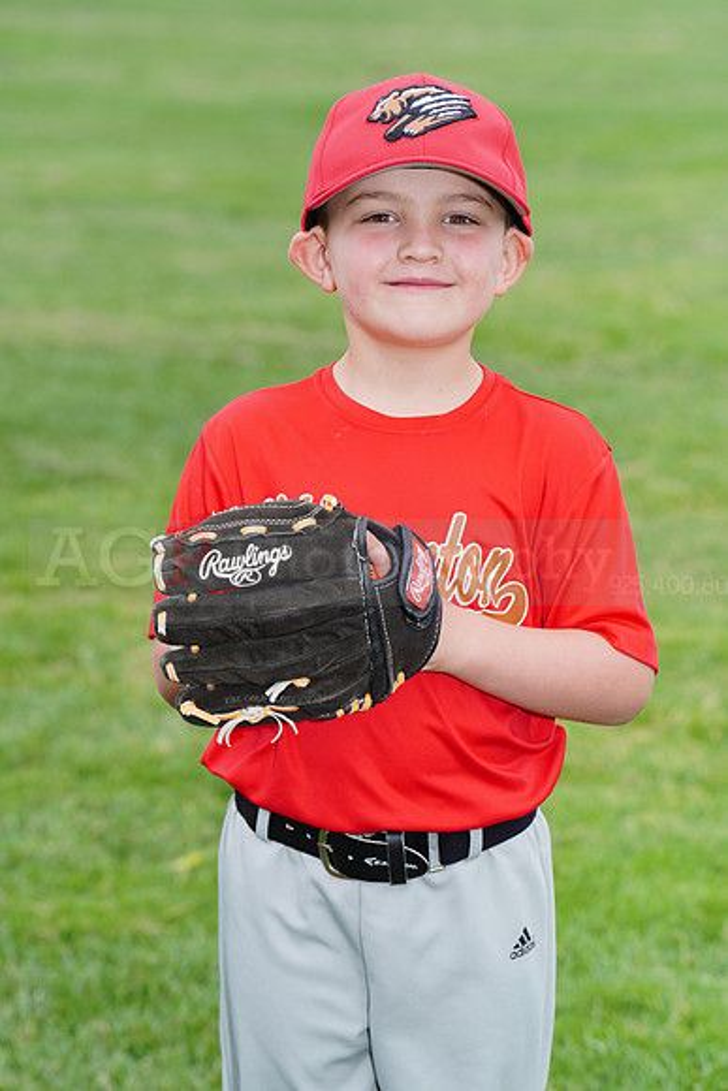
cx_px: 364
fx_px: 6063
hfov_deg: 6.9
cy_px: 546
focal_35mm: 200
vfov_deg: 10.3
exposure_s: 1/250
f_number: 9
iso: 200
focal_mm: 200
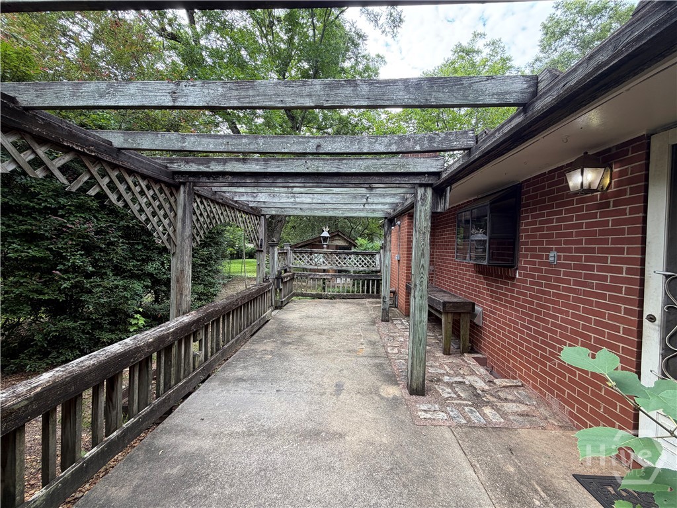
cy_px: 254
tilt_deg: -1.2
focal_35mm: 14
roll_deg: -1.1
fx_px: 274
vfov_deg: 85.7
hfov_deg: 102.1
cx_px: 338
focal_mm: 2.22
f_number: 2.2
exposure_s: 1/121
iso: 50
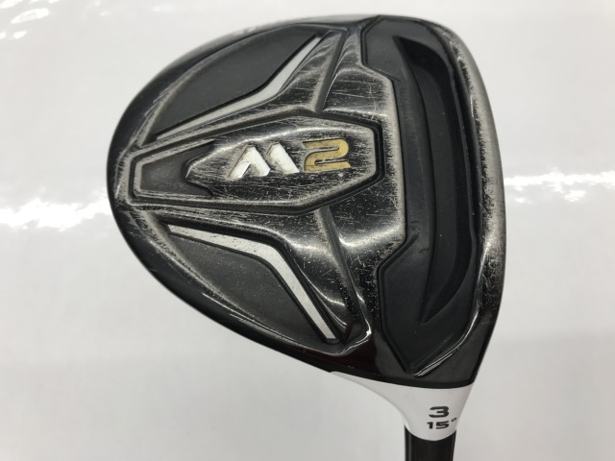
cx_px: 308
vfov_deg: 49.7
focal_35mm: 28
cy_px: 230
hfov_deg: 63.4
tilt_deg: -63.7
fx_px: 497
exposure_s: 1/60
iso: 25
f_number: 1.8
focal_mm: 3.99
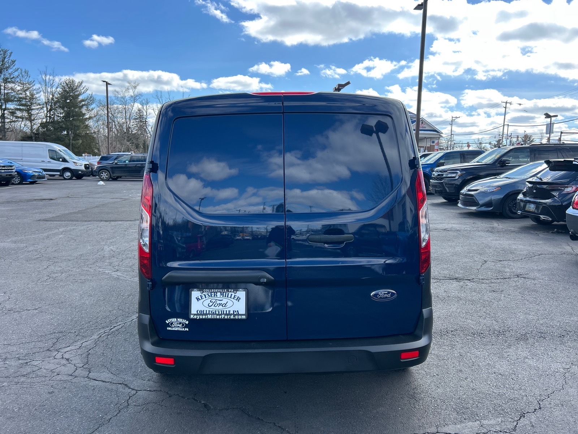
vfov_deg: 53.1
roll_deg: -1.1
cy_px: 217
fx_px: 434
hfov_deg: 67.3
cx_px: 289
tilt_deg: -6.2
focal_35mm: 26
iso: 50
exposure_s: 1/1597
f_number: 1.5
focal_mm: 5.7
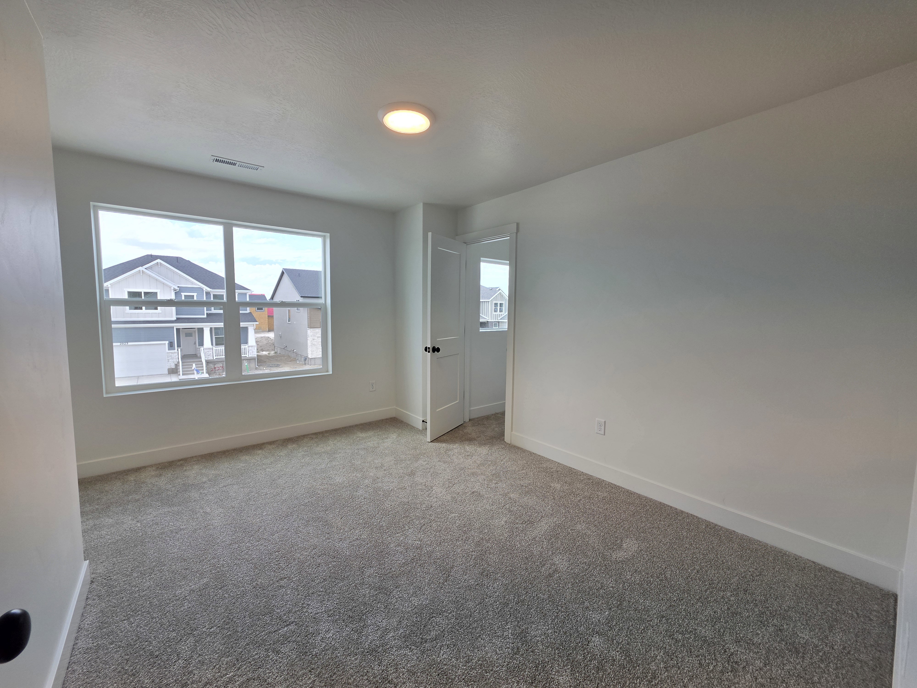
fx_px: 344
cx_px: 458
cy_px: 344
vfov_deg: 89.9
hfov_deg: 106.2
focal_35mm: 13
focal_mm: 2.2
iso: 32
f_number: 1.9
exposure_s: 1/276
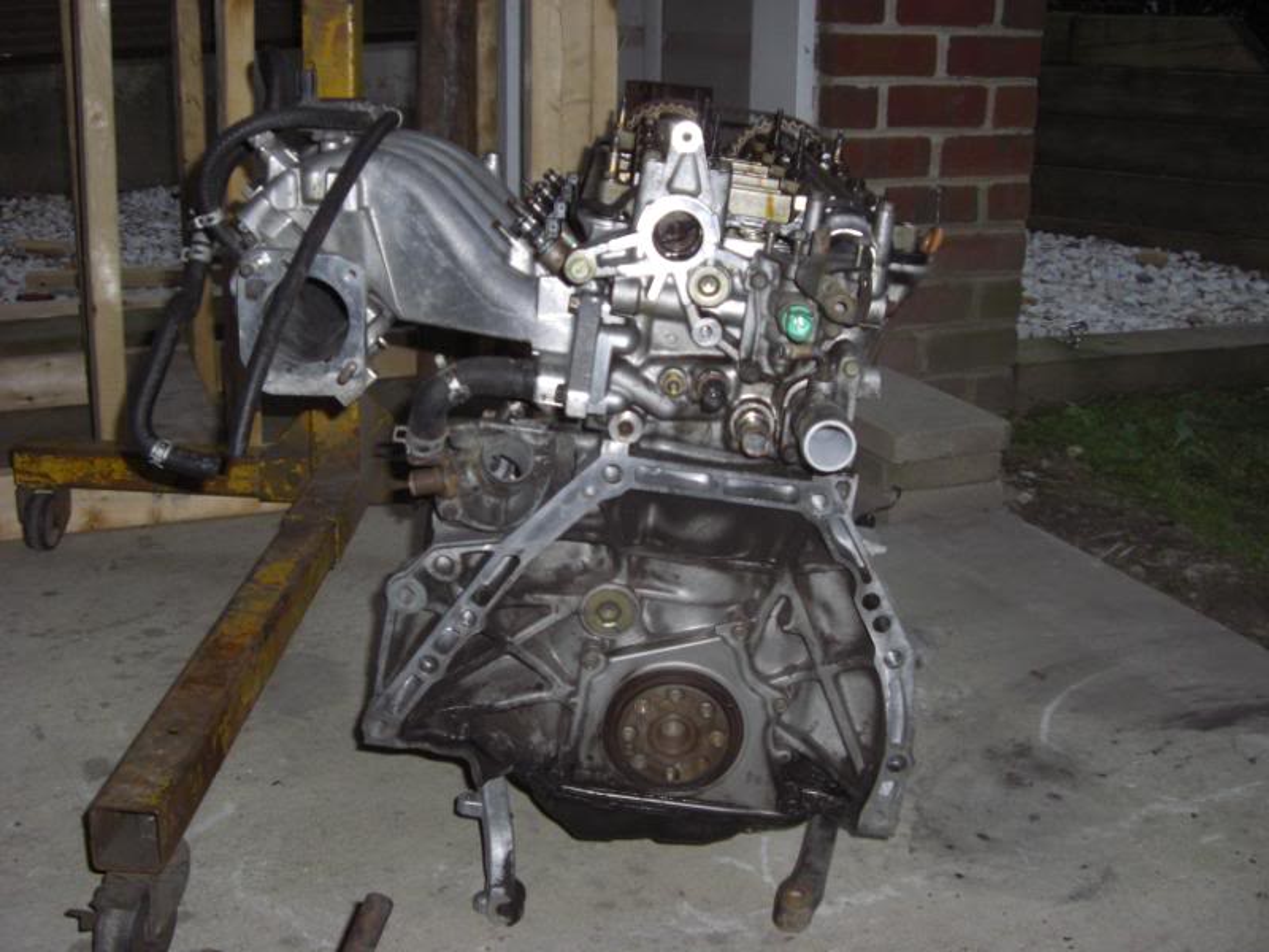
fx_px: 1393
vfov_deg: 37.7
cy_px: 476
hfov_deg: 49.0
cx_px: 634
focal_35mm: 38
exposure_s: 1/60
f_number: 2.7
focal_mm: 6.2
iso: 200
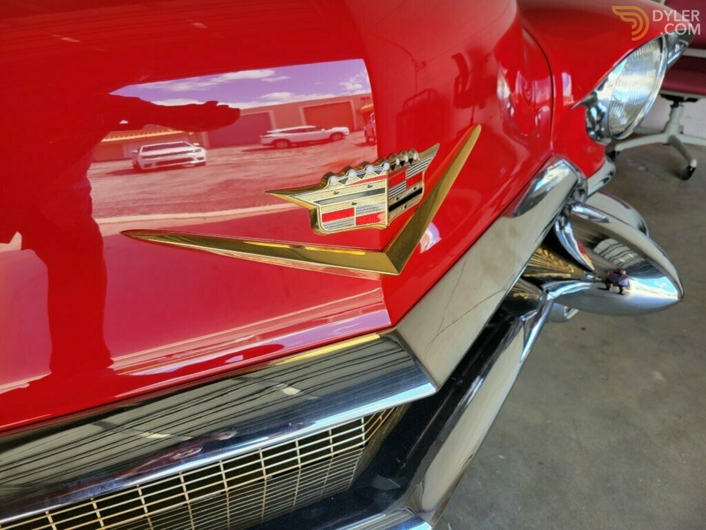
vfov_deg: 53.1
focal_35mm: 26
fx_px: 530
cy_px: 265
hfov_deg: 67.3
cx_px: 353
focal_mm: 5.4
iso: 40
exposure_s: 1/153
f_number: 1.8
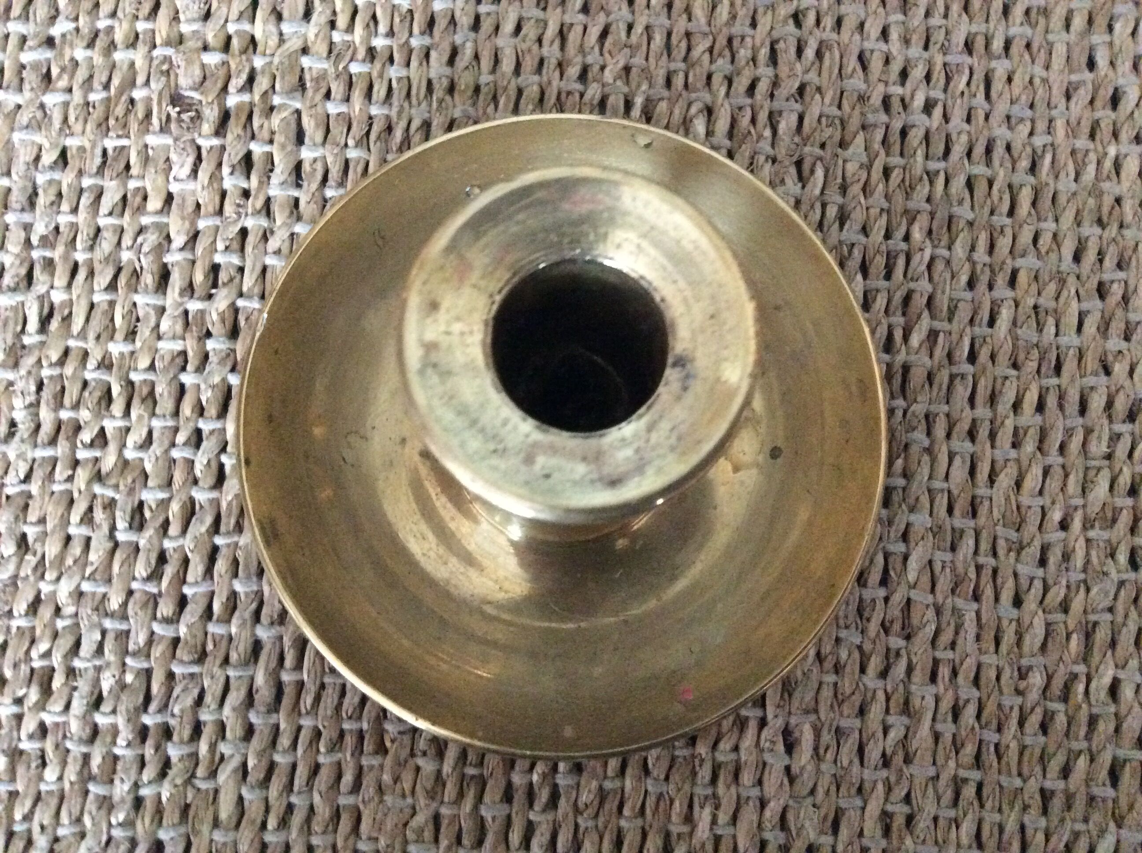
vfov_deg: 44.1
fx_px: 1054
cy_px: 426
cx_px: 571
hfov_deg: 56.9
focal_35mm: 32
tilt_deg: -82.0
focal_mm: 3.3
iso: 640
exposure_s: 1/17
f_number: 2.4
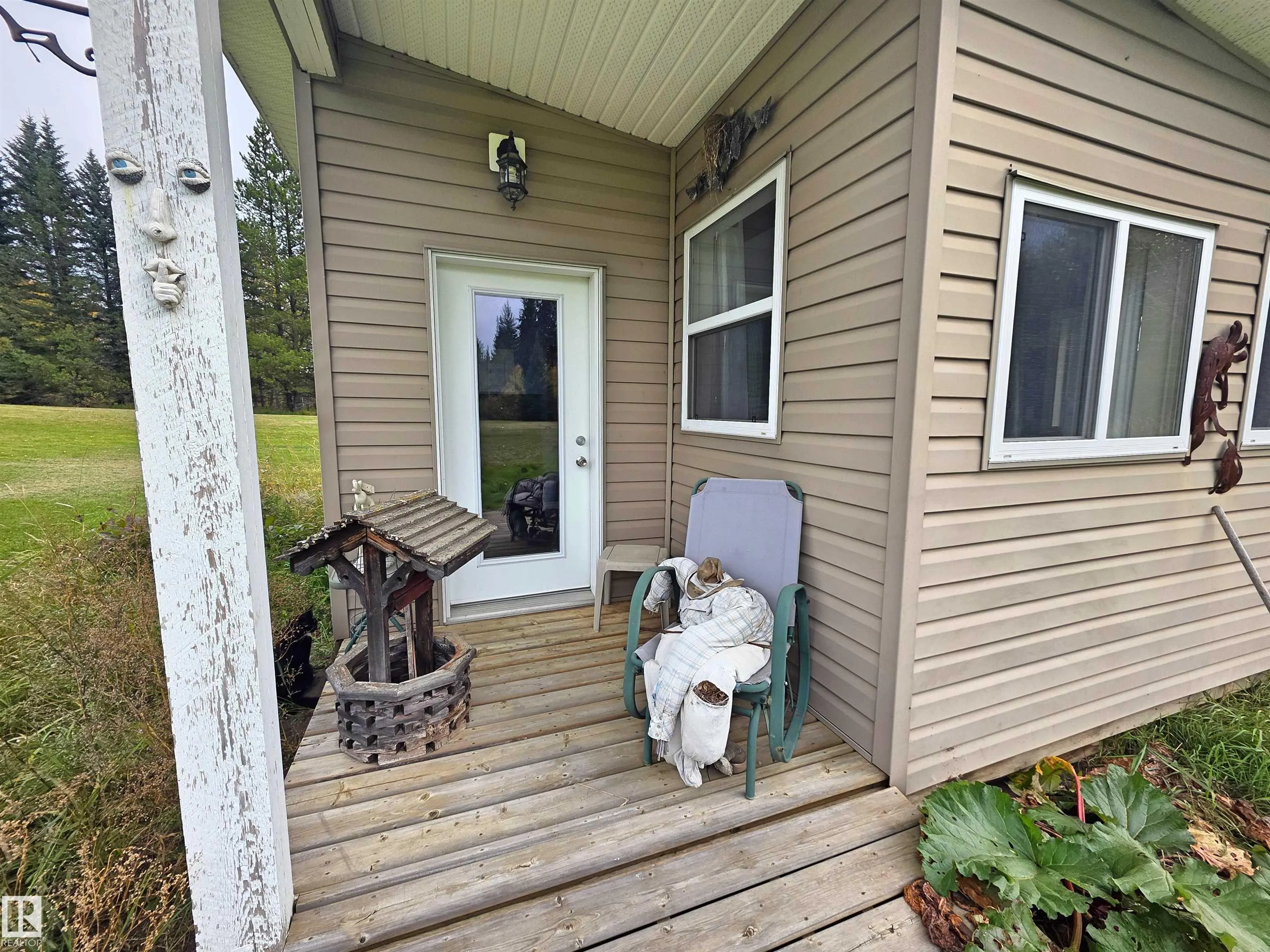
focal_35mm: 13
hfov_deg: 106.2
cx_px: 635
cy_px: 476
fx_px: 477
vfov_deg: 89.9
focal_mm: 2.2
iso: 40
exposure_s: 1/571
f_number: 1.9
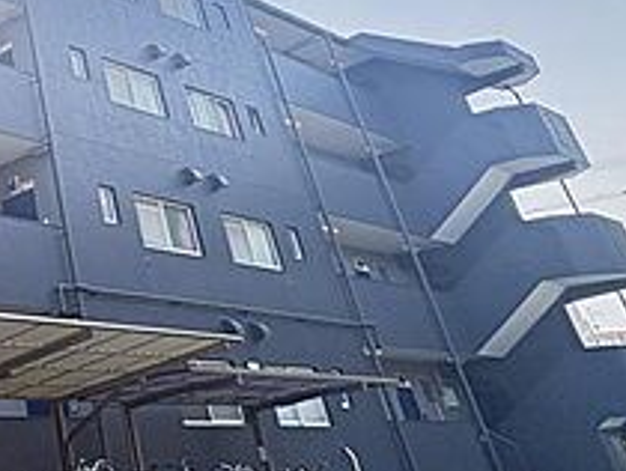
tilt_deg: +29.3
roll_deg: +1.6
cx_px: -188
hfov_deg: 33.8
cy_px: 69
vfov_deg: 34.5
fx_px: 724
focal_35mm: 40
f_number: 2.2
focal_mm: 2.22
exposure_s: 1/255
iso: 64
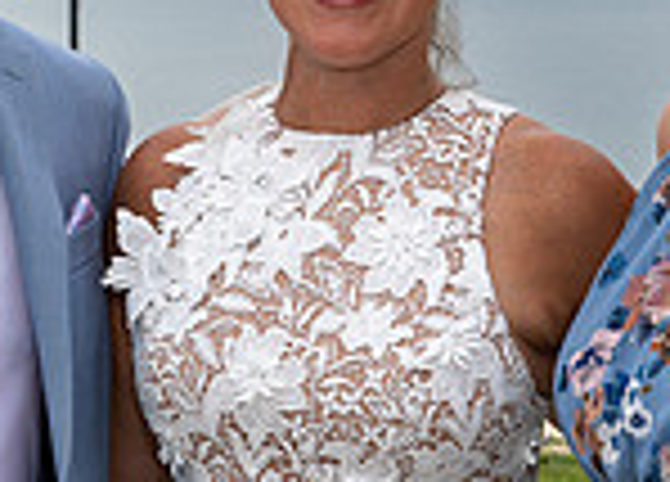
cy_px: 304
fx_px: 3469
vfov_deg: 7.9
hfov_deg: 11.0
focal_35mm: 182
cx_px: 151
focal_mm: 39
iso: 110
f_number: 8
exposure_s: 1/250
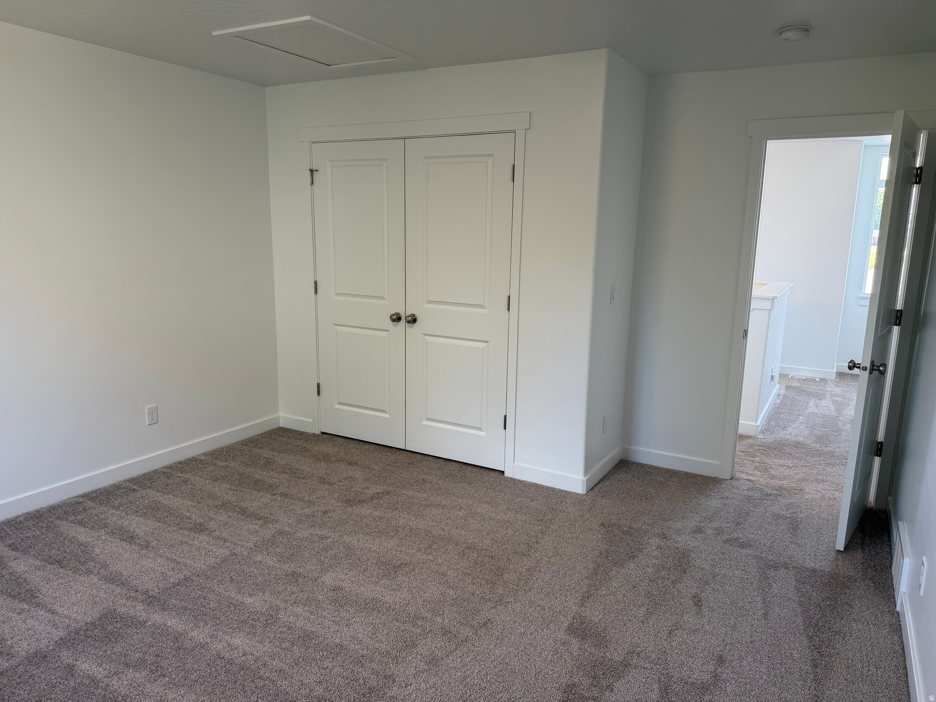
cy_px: 351
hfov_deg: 71.6
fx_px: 649
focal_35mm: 24
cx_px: 468
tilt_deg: -8.6
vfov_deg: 56.8
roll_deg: -1.0
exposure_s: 1/120
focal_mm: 6.76
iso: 100
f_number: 1.78
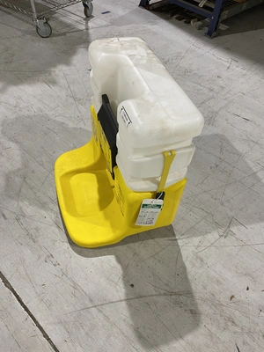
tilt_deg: -49.4
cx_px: 132
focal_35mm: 26
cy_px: 176
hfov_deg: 53.1
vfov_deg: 67.3
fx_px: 264
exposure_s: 1/60
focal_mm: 4.25
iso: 80
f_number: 1.8
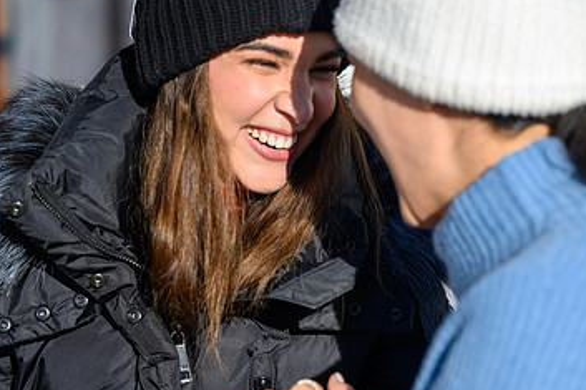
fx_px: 1871
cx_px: 412
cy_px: 171
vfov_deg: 11.9
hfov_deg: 17.7
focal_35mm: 115
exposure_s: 1/2000
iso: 100
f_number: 2.8
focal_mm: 70
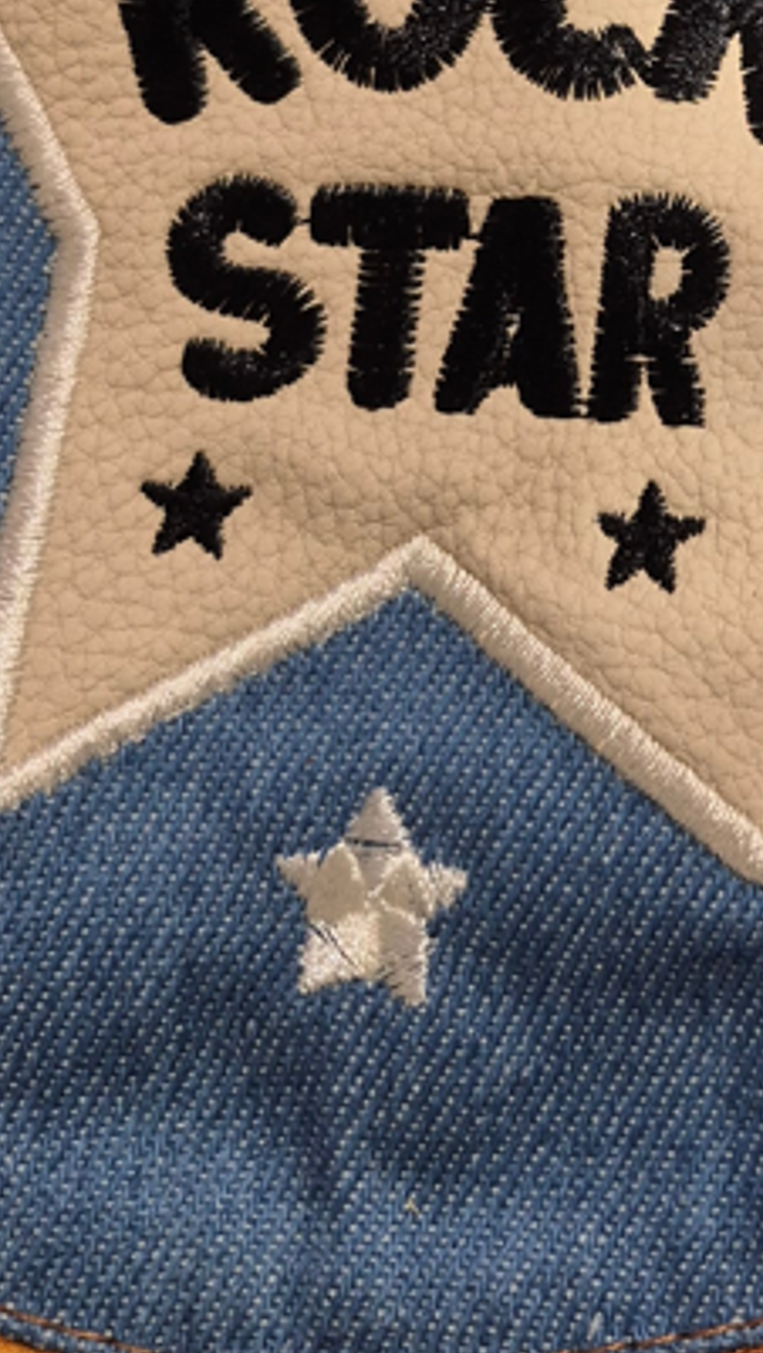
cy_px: -159
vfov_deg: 25.9
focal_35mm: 75
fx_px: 2694
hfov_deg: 15.4
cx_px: 966
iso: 125
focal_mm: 5.4
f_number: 1.8
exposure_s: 1/120
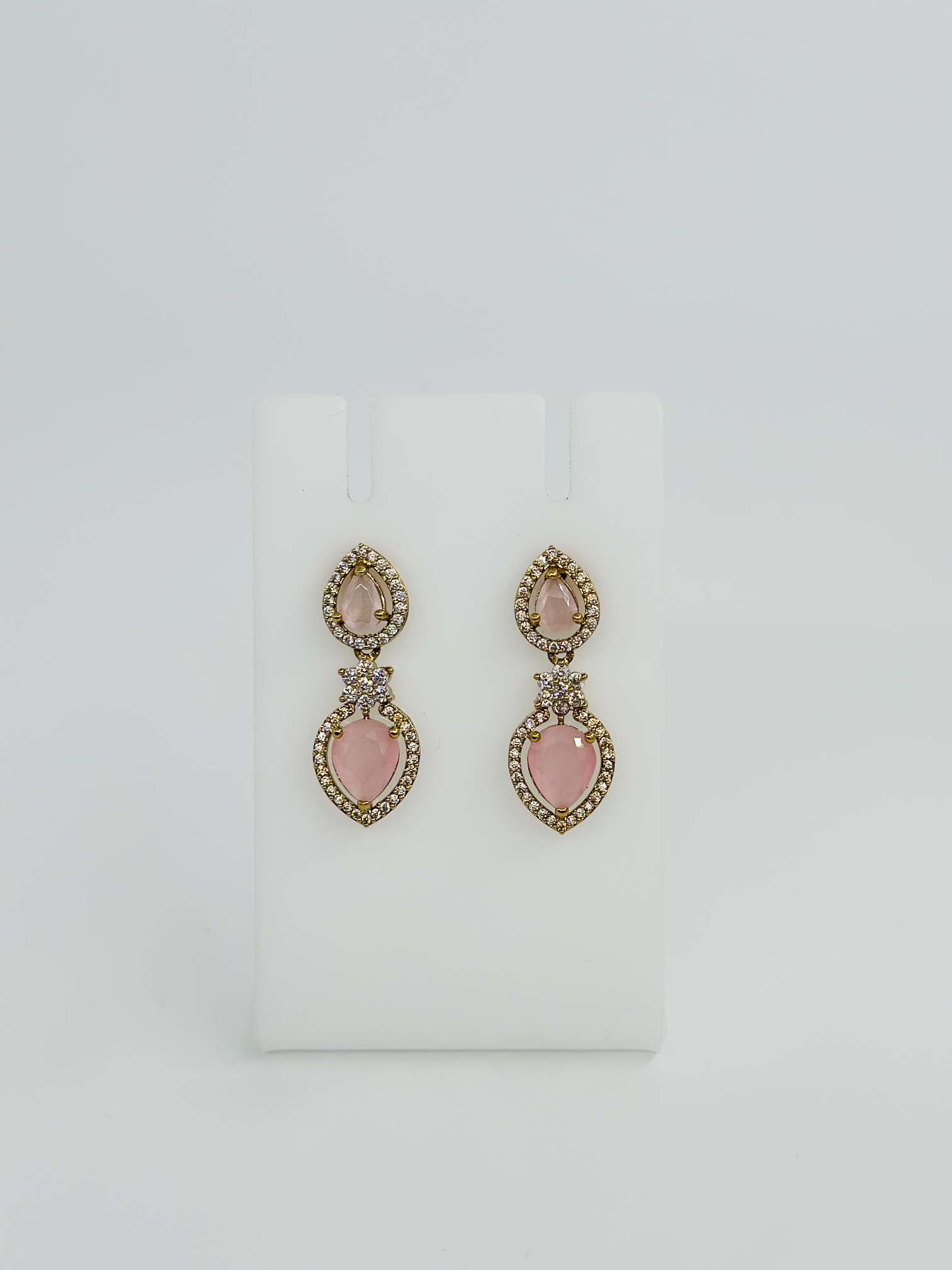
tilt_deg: -23.2
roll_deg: -0.3
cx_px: 476
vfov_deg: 39.7
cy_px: 635
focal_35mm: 48
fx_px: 1760
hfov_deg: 30.3
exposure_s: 1/1953
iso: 80
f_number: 1.78
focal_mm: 6.86
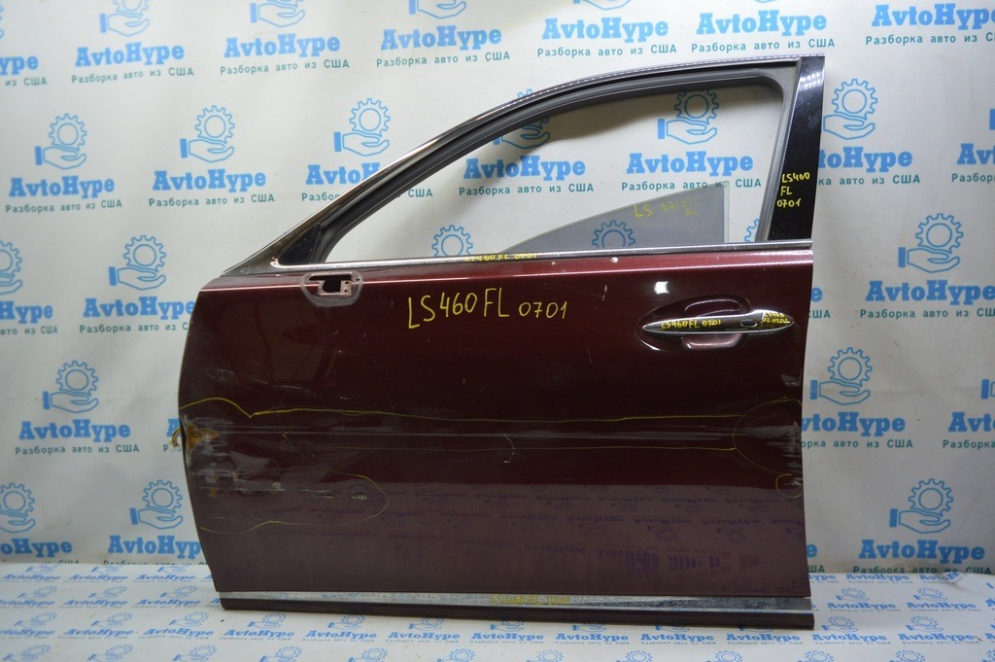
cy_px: 331
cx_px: 498
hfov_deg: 67.4
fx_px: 746
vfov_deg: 47.9
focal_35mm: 27
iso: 400
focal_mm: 18
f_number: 3.5
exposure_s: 1/80
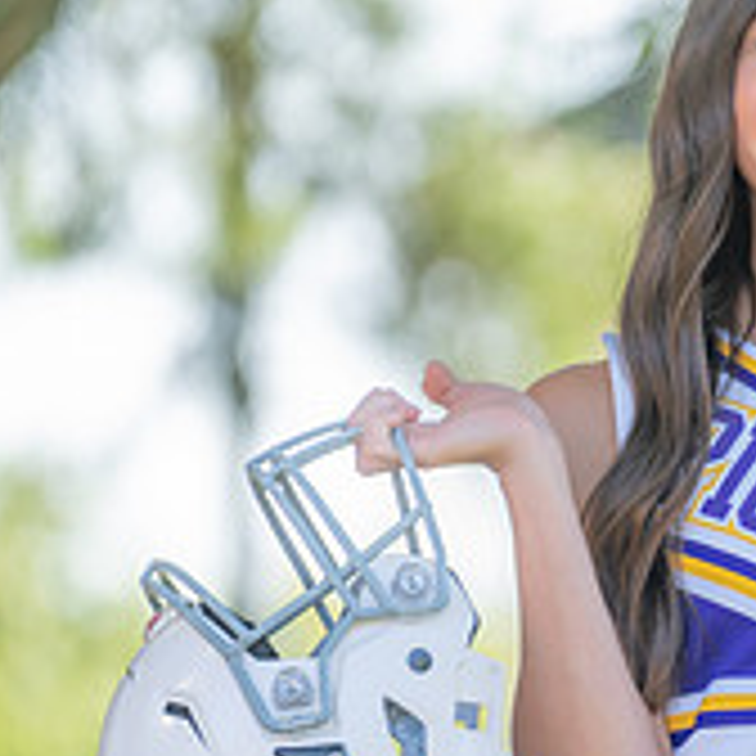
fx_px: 12157
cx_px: 846
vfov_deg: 3.6
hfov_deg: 3.6
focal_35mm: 492
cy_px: 434
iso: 100
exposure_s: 1/320
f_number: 2.8
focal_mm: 168
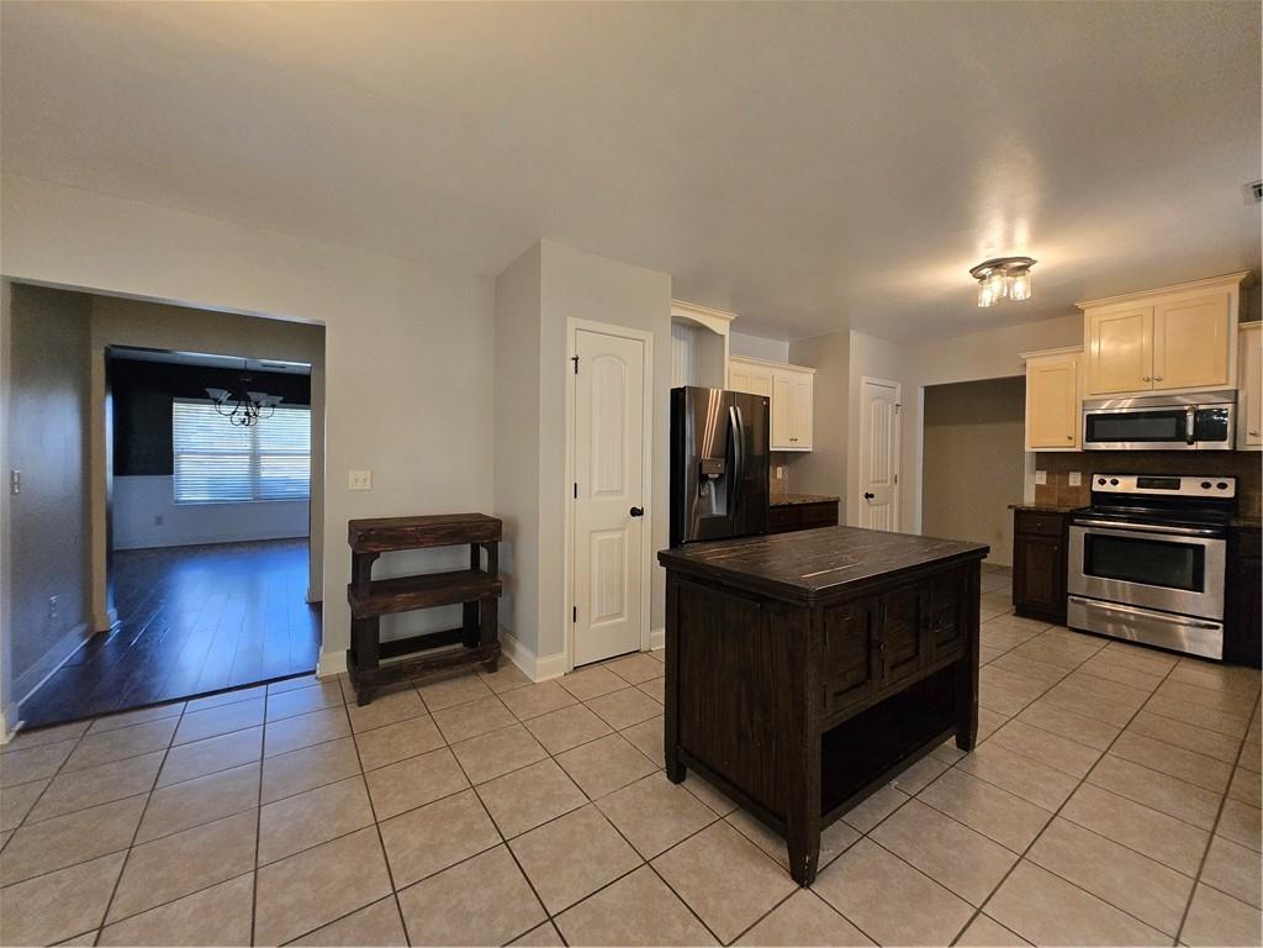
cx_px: 632
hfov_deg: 106.2
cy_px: 474
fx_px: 474
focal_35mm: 13
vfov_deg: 89.9
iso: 320
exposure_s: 1/60
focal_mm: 1.7
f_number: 2.2
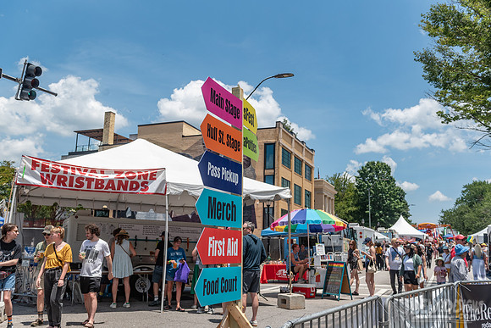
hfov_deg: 54.4
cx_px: 246
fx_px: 477
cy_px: 164
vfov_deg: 37.9
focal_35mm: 35
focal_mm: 35
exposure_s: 1/1250
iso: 160
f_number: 4.5
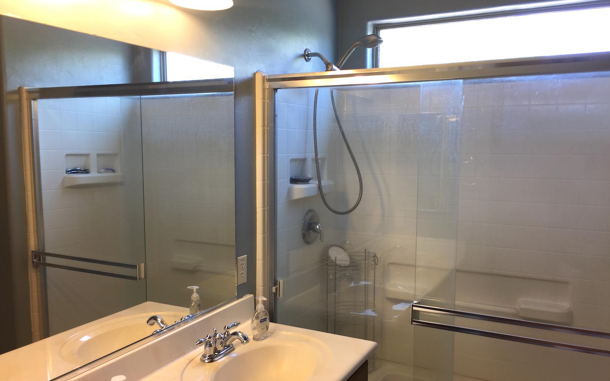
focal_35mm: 31
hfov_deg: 61.2
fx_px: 515
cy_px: 206
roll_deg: -0.1
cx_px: 306
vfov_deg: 40.6
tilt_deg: -6.9
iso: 32
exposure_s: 1/40
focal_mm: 4.15
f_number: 2.2
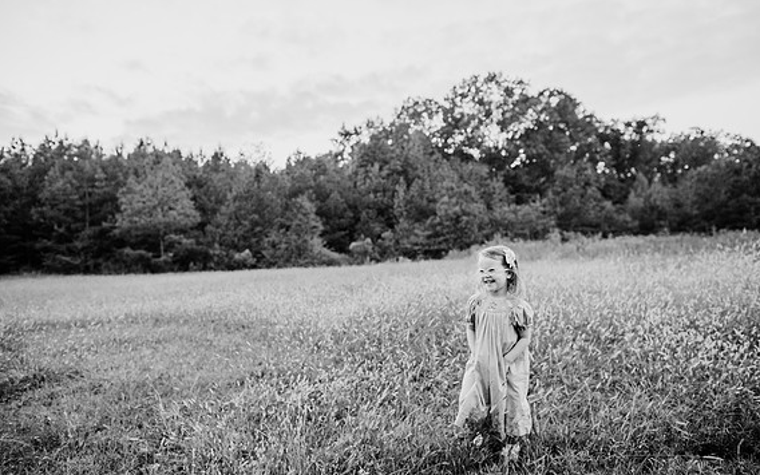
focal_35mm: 25
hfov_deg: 72.5
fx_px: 518
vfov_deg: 49.3
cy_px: 243
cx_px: 384
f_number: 2.8
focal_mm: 24
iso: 500
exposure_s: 1/500
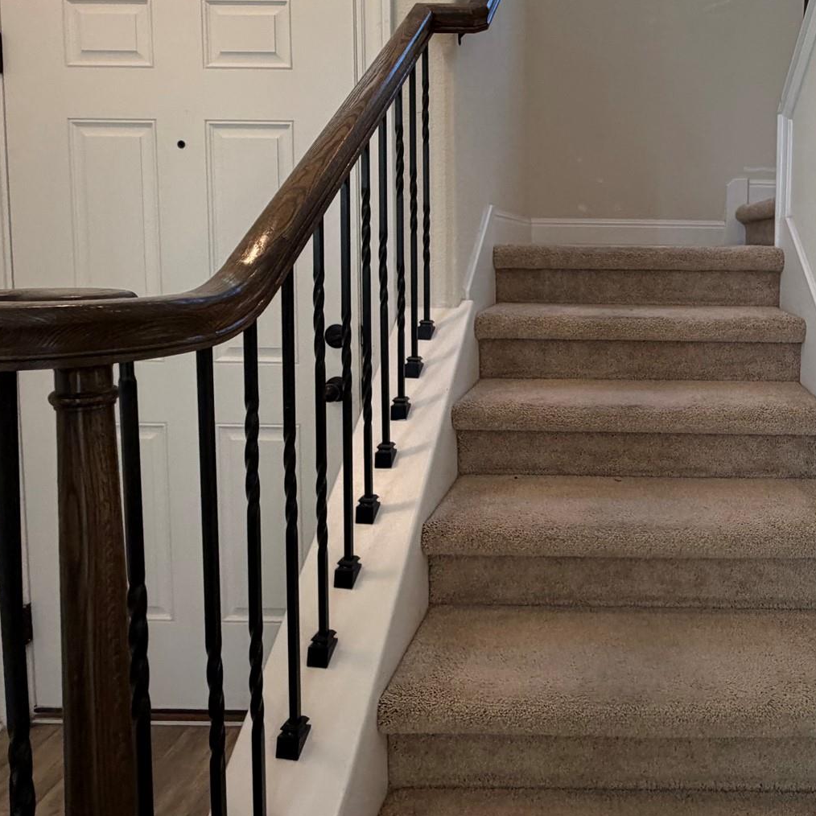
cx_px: 621
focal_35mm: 25
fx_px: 667
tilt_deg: -0.8
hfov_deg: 59.3
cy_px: 291
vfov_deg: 61.8
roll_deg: -1.2
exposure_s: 1/120
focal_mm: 2.22
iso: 200
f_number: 2.2
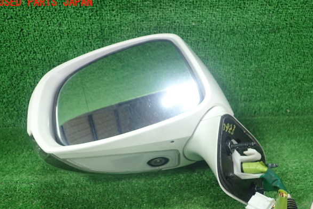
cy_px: 116
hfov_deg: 58.7
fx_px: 278
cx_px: 156
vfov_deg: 41.1
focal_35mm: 32
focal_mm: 5.5
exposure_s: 1/125
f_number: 2.3
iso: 320
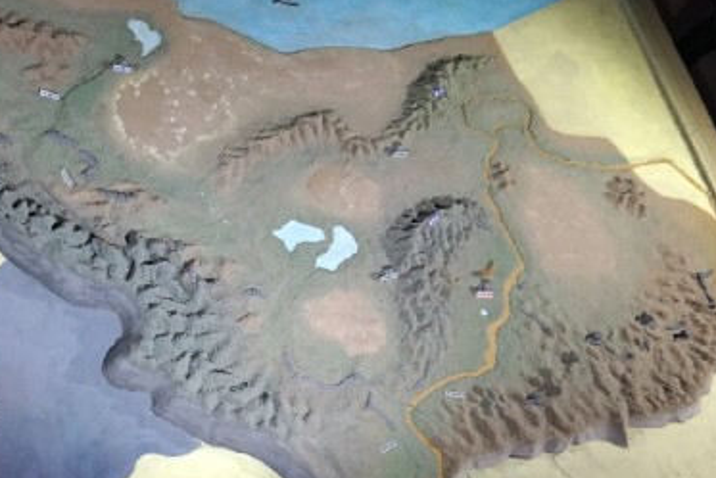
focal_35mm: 45
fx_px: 895
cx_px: 106
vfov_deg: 29.9
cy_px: 225
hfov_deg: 41.0
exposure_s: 1/160
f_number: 4
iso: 1000
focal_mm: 16
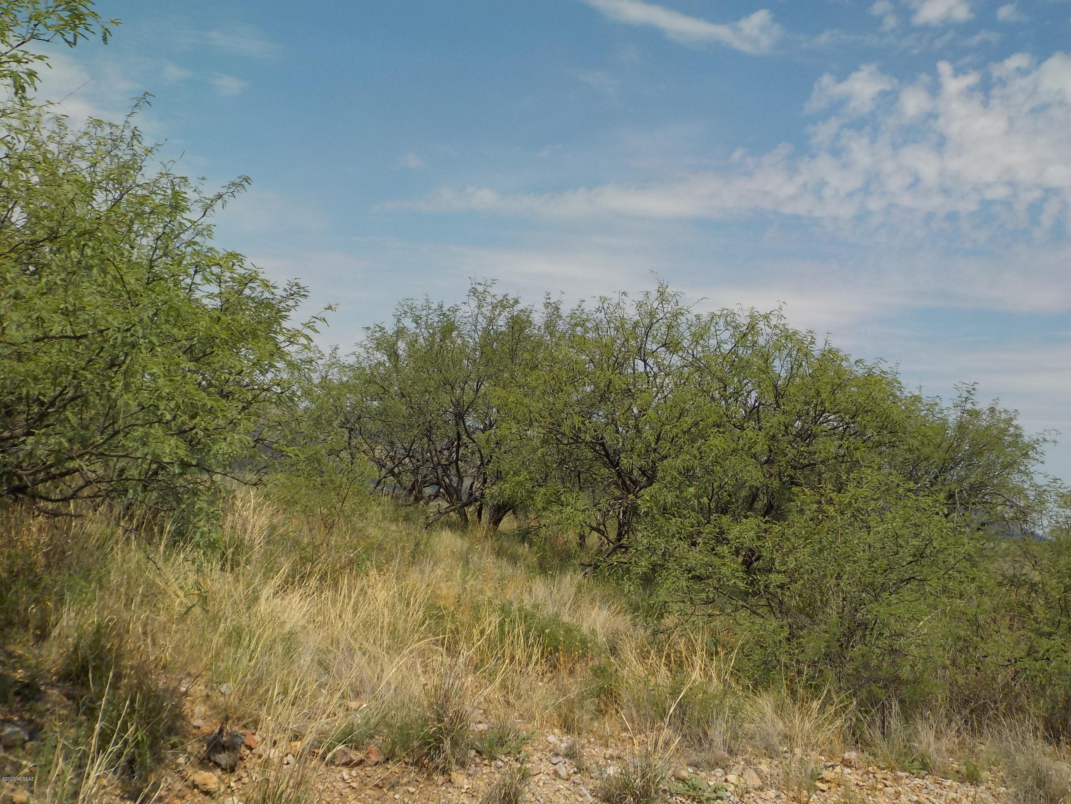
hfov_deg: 40.4
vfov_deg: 30.9
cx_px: 536
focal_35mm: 47
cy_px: 402
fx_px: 1454
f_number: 4.2
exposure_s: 1/1250
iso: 125
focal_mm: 6.4
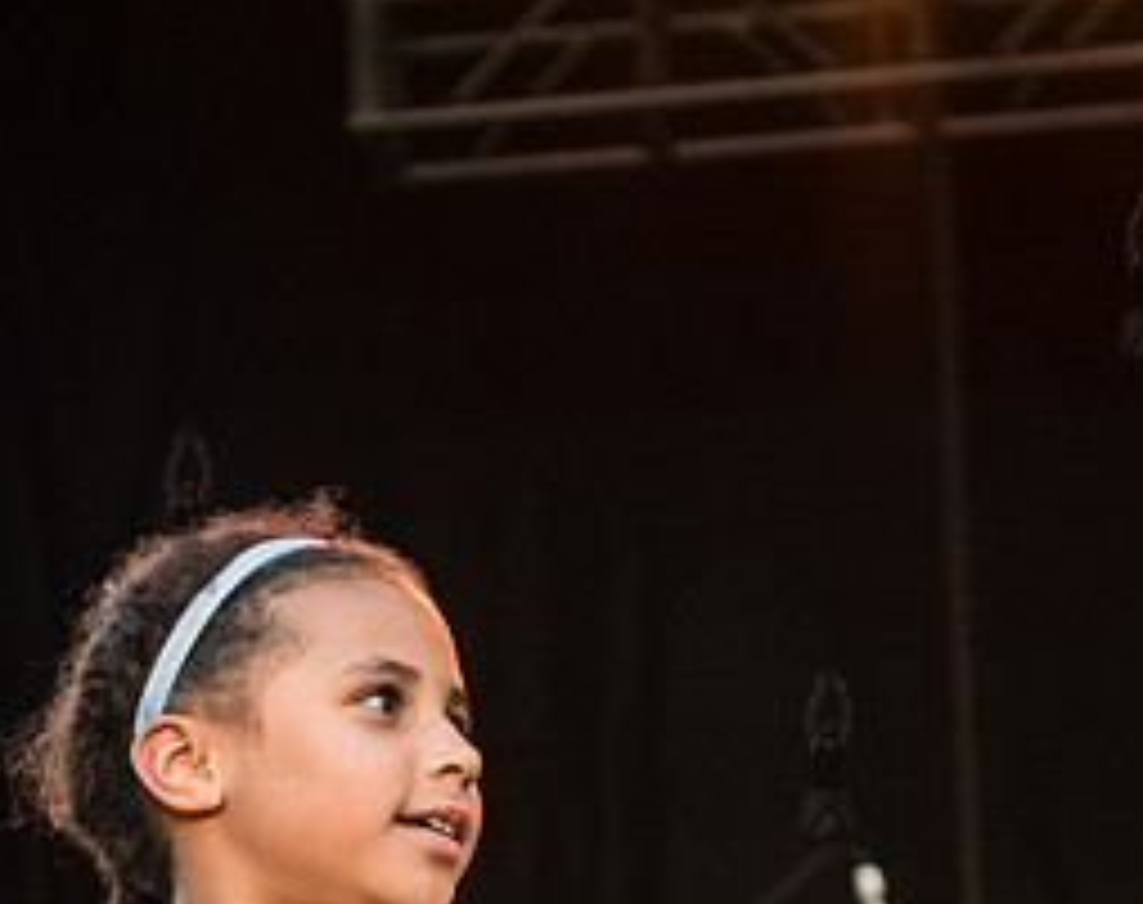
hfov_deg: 12.1
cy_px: 943
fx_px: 5356
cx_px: 245
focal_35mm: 159
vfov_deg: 9.6
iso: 1000
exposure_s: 1/1000
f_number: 3.2
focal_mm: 48
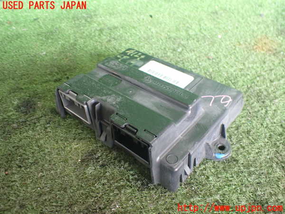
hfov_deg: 60.0
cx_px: 142
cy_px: 107
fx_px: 247
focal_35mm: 30
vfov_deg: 46.8
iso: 800
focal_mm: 5.4
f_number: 2.3
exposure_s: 1/100
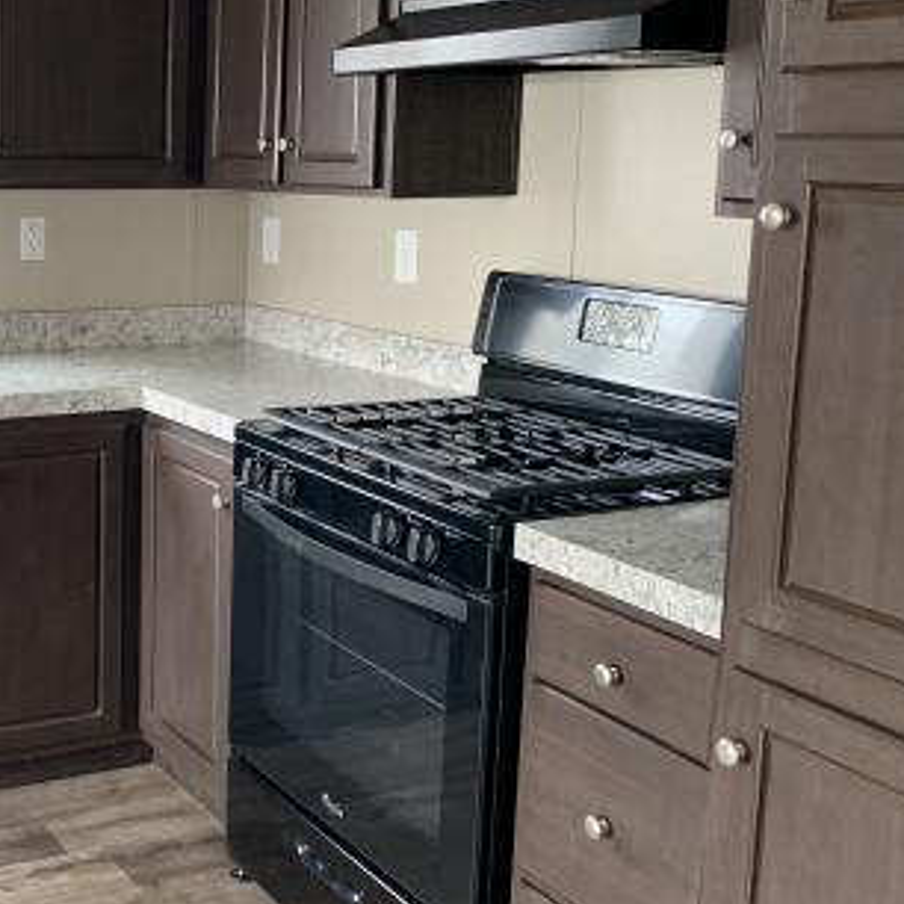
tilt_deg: -6.3
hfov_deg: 33.0
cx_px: 44
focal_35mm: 48
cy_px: 369
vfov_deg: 35.3
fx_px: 1418
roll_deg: -0.7
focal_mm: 4.25
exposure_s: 1/60
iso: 320
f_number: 1.8
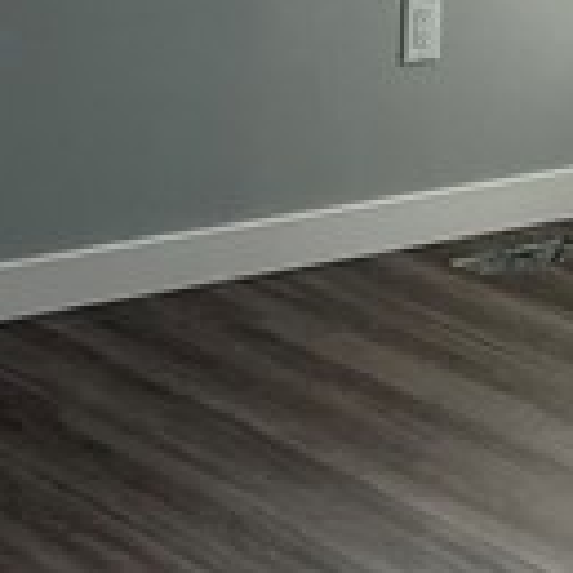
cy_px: -129
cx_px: 235
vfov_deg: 9.5
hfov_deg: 9.6
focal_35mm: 182
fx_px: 3408
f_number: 1.6
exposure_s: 1/164
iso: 64
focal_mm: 5.1
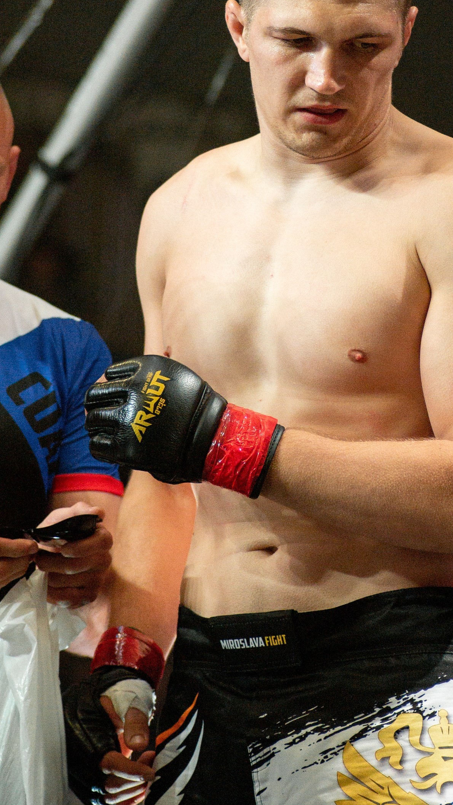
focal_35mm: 217
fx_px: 4636
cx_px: 274
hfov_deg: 5.6
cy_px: 272
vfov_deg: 9.9
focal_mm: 125
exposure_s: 1/640
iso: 8000
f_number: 4
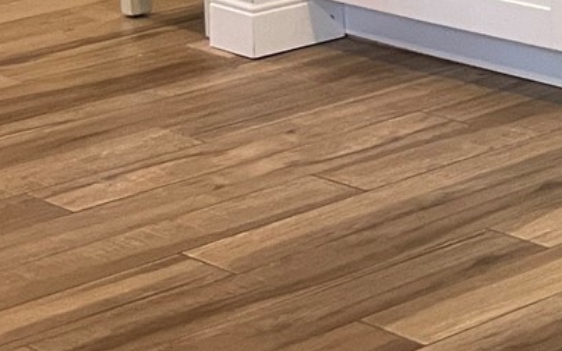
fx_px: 2145
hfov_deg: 11.8
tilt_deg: -6.7
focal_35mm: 140
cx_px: 1402
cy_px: -345
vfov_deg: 8.9
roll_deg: -0.5
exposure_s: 1/60
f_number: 1.6
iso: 80
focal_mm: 4.2
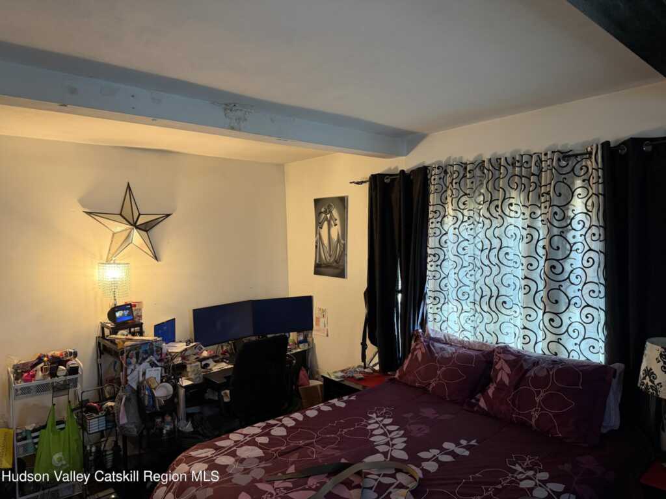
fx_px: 462
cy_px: 250
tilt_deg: -2.7
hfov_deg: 71.6
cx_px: 333
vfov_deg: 56.8
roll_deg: +0.4
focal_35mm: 24
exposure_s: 1/60
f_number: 1.78
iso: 400
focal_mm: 6.76
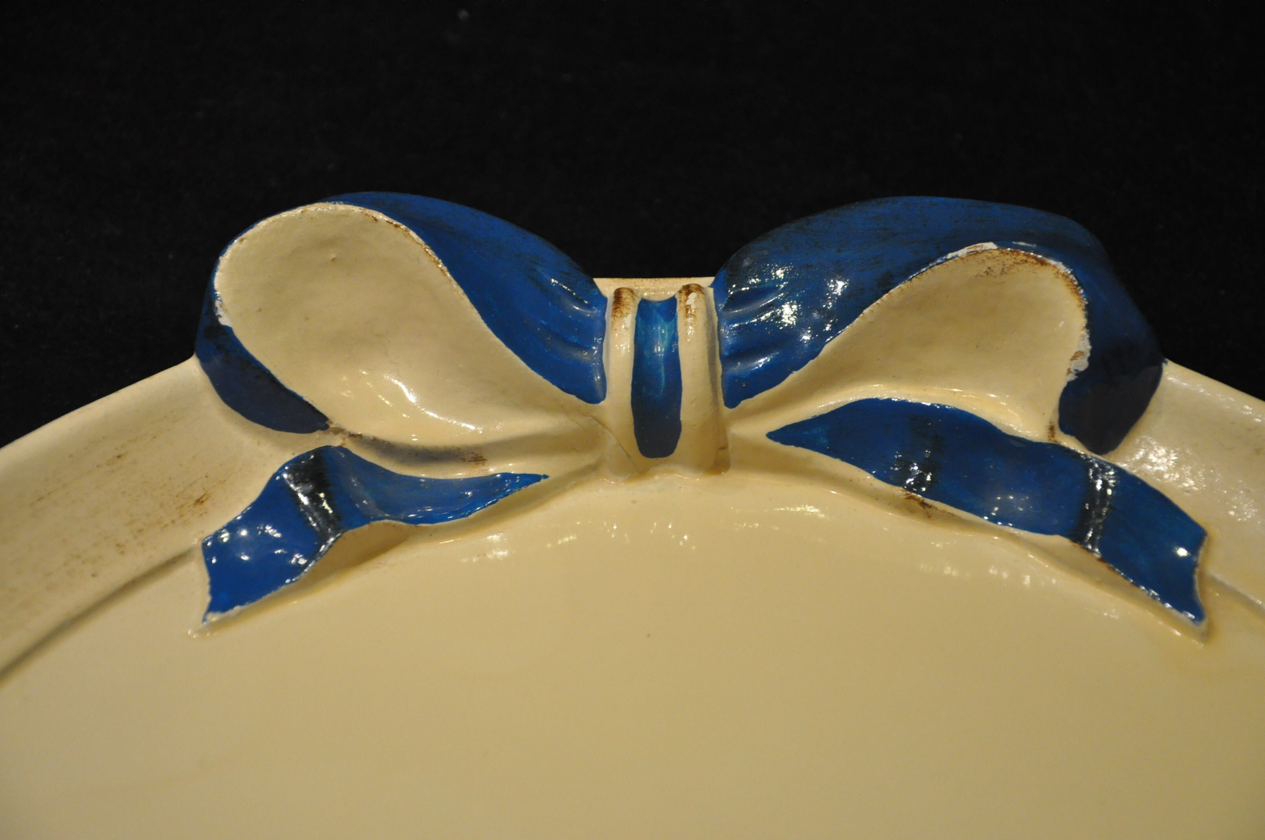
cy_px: 420
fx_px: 3685
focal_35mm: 105
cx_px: 632
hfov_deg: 19.5
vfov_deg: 13.0
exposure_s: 1/80
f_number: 5.3
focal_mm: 70
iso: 1600
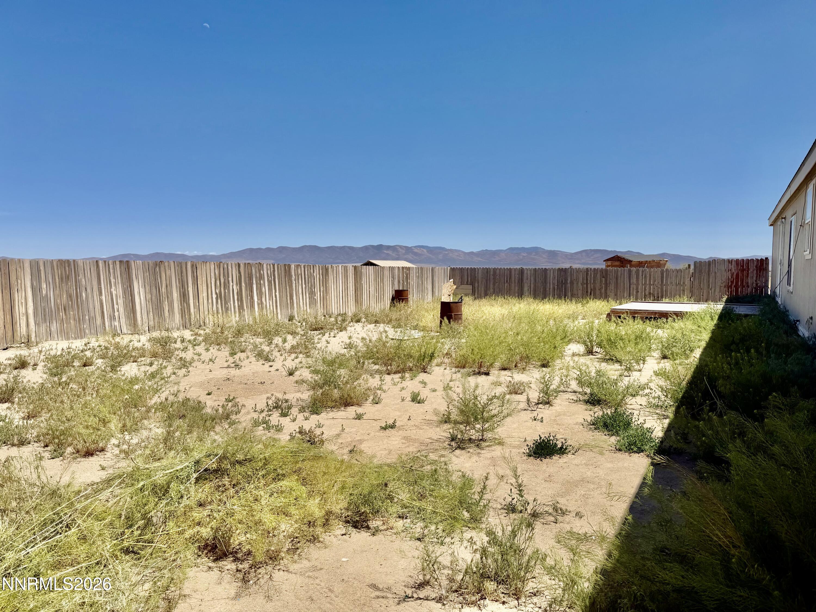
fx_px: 566
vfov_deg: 56.8
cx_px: 408
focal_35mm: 24
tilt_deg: -4.5
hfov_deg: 71.6
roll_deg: +0.4
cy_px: 306
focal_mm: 6.76
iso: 80
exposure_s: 1/7353
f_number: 1.78
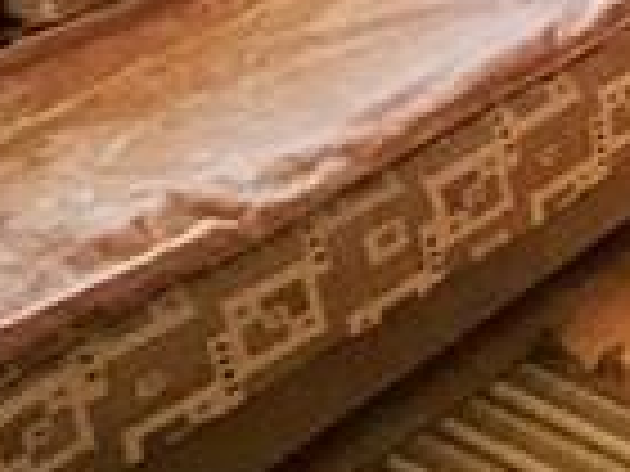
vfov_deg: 13.6
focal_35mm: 95
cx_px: 1534
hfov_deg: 14.0
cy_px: -432
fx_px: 1729
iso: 200
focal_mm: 1.7
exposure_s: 1/50
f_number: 2.2
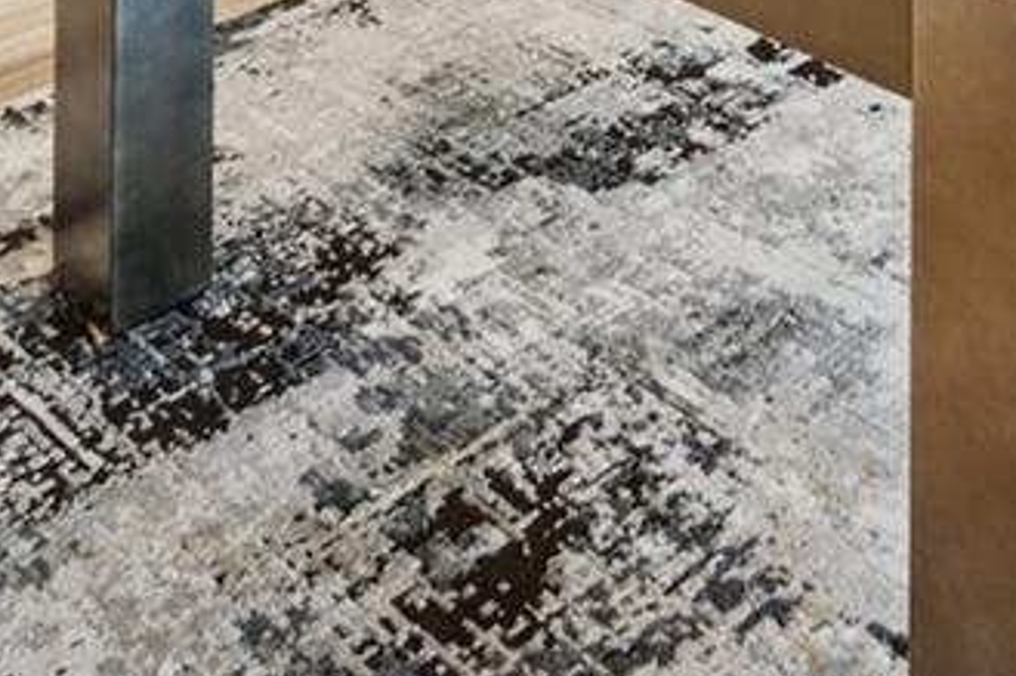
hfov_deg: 29.6
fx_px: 1918
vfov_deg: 14.3
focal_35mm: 68
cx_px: 615
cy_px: -892
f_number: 7.1
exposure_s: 1/4
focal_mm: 14
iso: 160
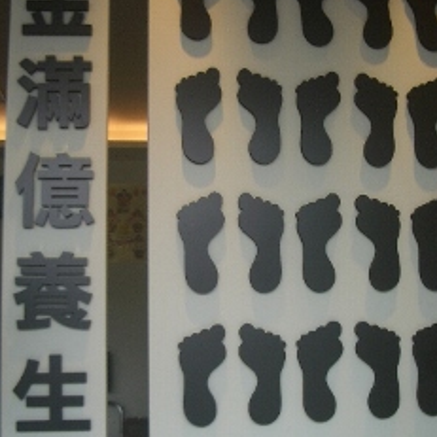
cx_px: 246
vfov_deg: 31.6
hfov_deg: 31.6
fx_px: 771
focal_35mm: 54
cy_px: 247
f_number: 2.6
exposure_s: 1/200
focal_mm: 5.8
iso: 50
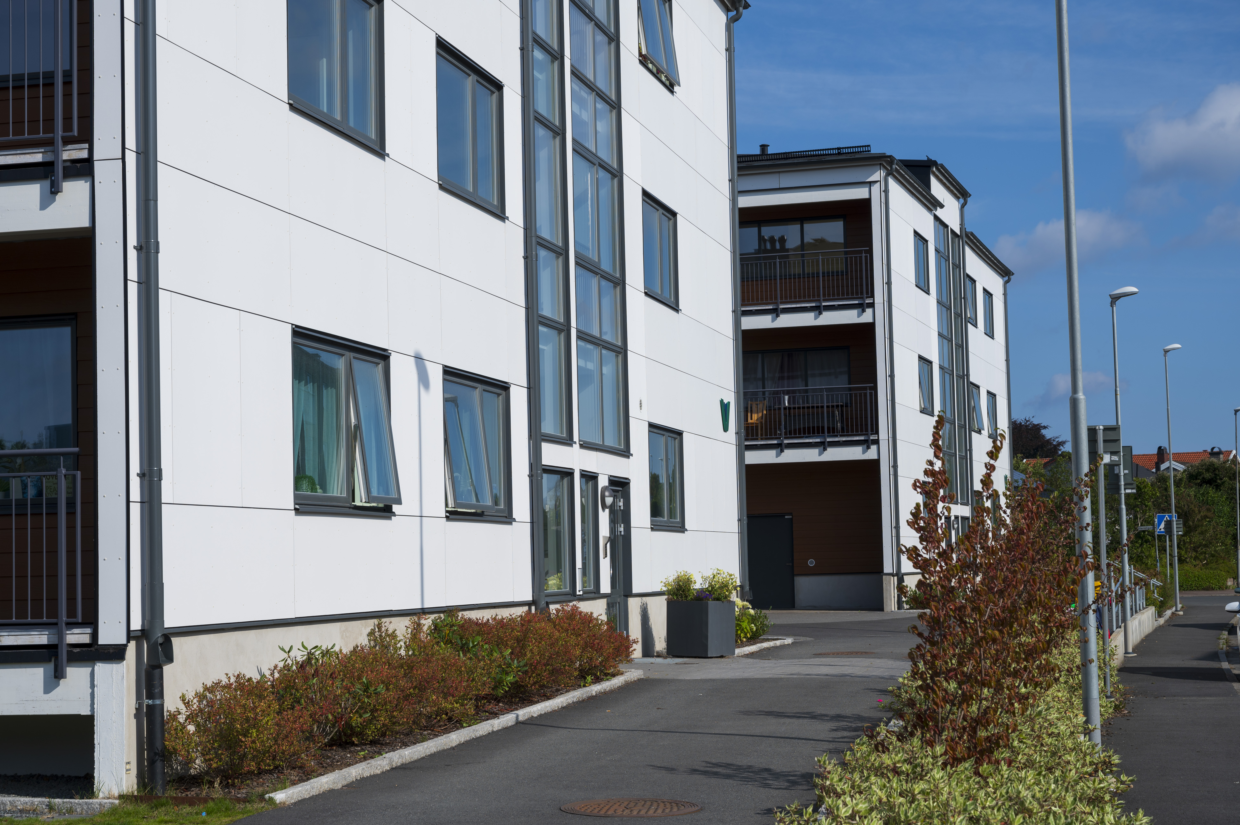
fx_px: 2031
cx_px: 620
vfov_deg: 23.0
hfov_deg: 34.0
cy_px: 412
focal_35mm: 59
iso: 50
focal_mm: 59
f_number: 9
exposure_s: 1/250
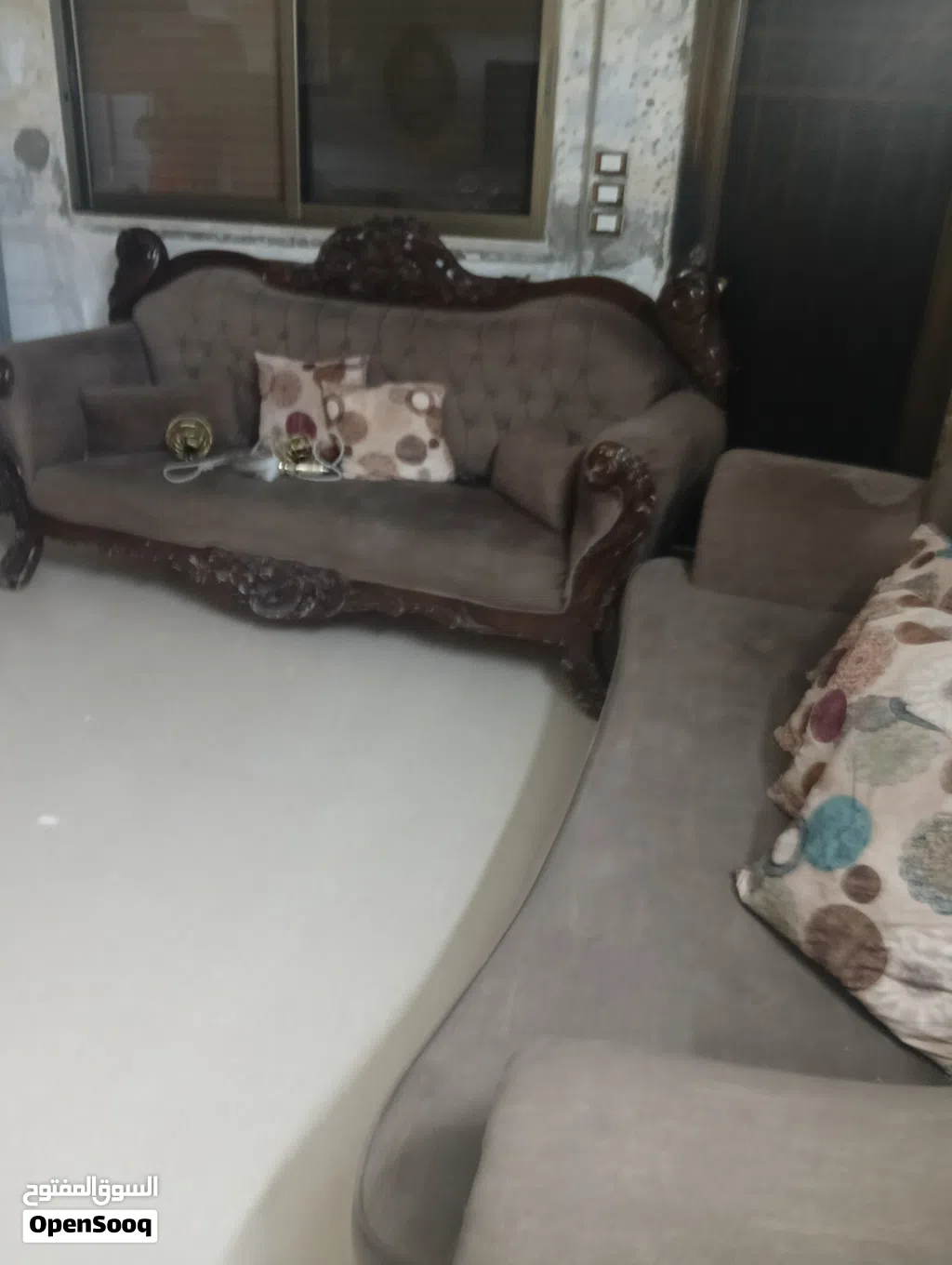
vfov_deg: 67.2
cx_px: 476
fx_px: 951
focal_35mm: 26
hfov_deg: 53.2
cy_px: 632
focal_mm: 4.05
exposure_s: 1/16.7
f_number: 1.8
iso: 1000
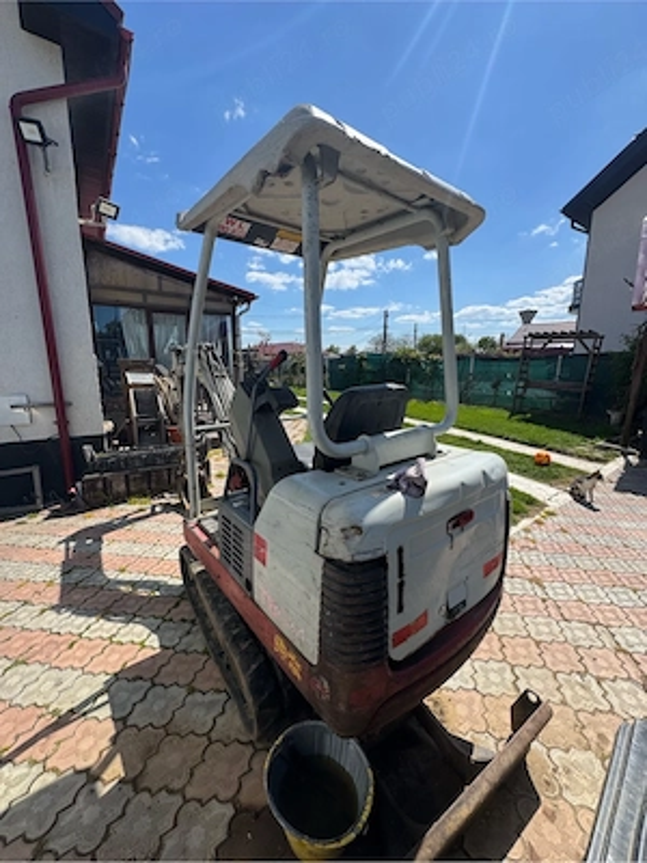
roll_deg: -0.7
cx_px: 324
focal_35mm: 14
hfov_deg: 85.7
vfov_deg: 102.1
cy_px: 432
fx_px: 349
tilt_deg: -10.4
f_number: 2.2
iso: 50
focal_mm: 2.22
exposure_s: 1/1880
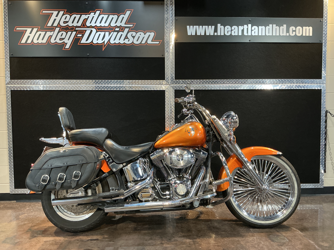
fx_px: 270
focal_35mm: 28
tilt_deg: -3.5
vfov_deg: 49.7
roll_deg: +0.5
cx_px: 167
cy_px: 125
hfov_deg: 63.4
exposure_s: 1/60
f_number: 1.8
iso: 160
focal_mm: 3
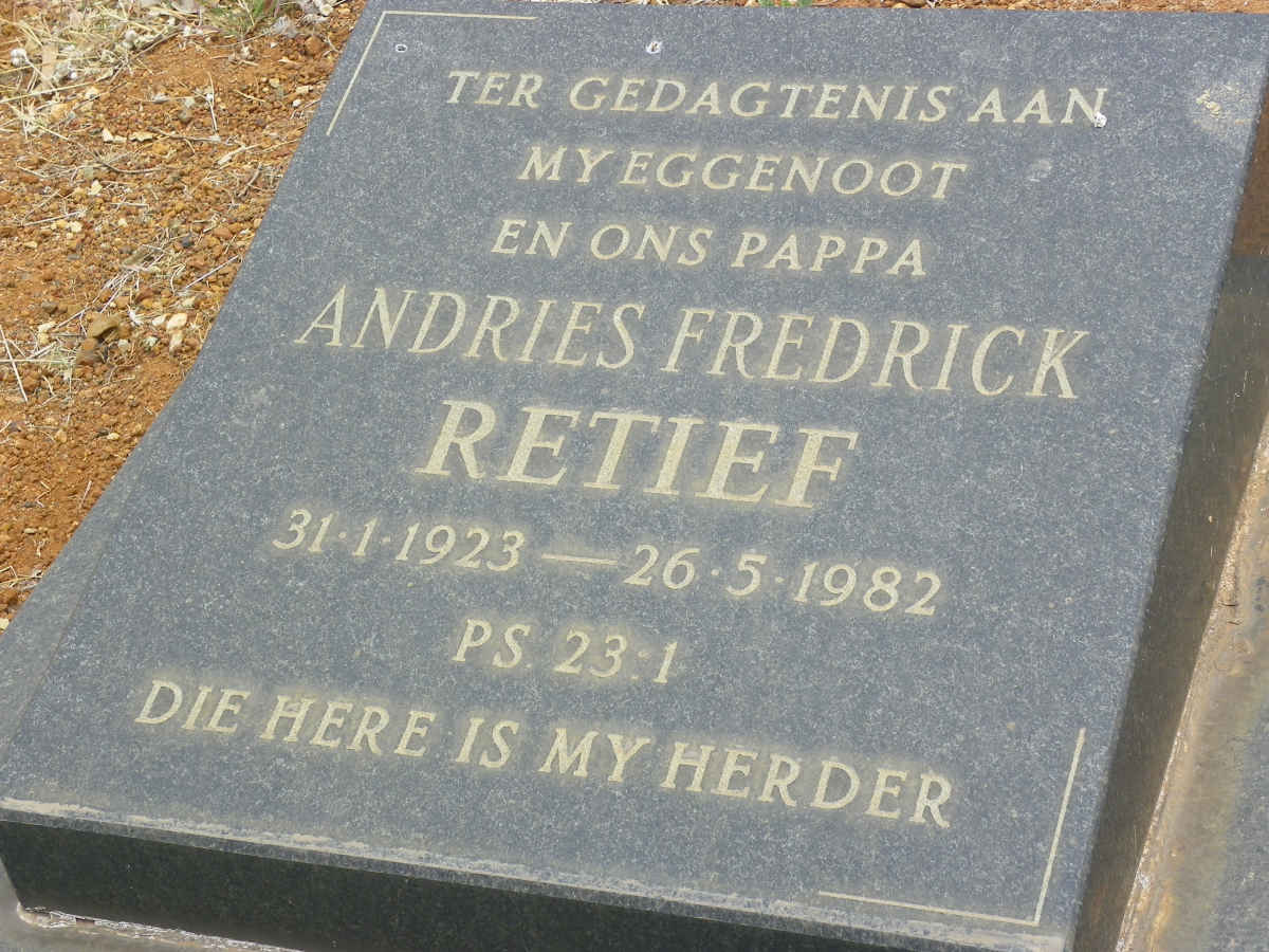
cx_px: 634
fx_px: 2859
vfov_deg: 18.9
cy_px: 476
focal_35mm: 78
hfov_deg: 25.0
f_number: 5
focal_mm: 13.8
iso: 64
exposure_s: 1/160
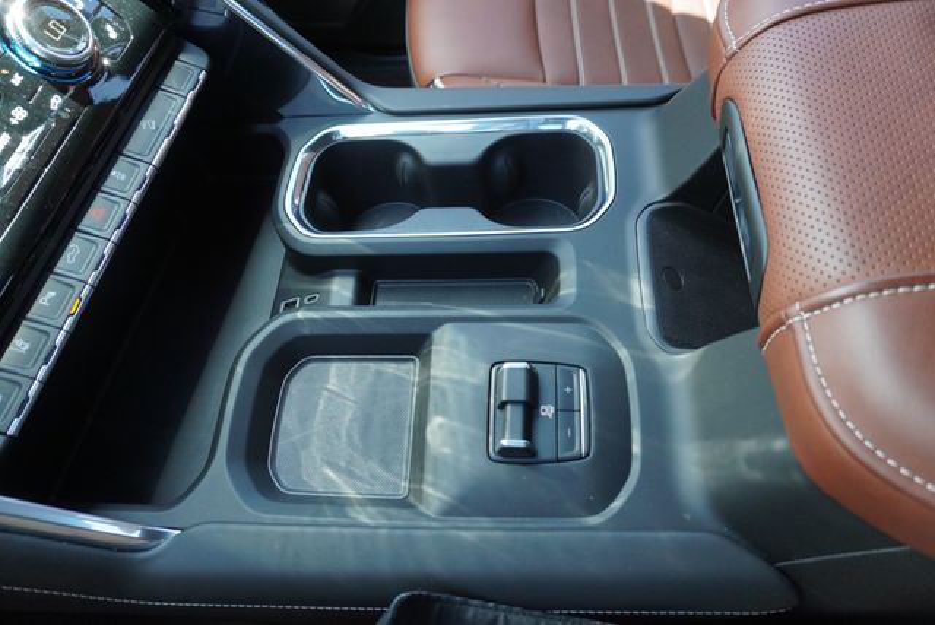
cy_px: 312
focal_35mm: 24
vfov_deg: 53.2
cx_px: 468
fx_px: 624
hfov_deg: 73.7
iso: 1250
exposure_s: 1/160
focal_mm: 16
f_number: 4
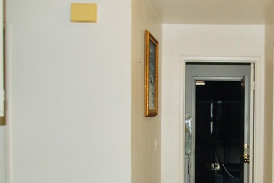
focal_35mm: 62
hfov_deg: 31.4
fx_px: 472
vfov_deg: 21.7
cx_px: 224
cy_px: 141
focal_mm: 20
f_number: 3.8
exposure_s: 1/60
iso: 200
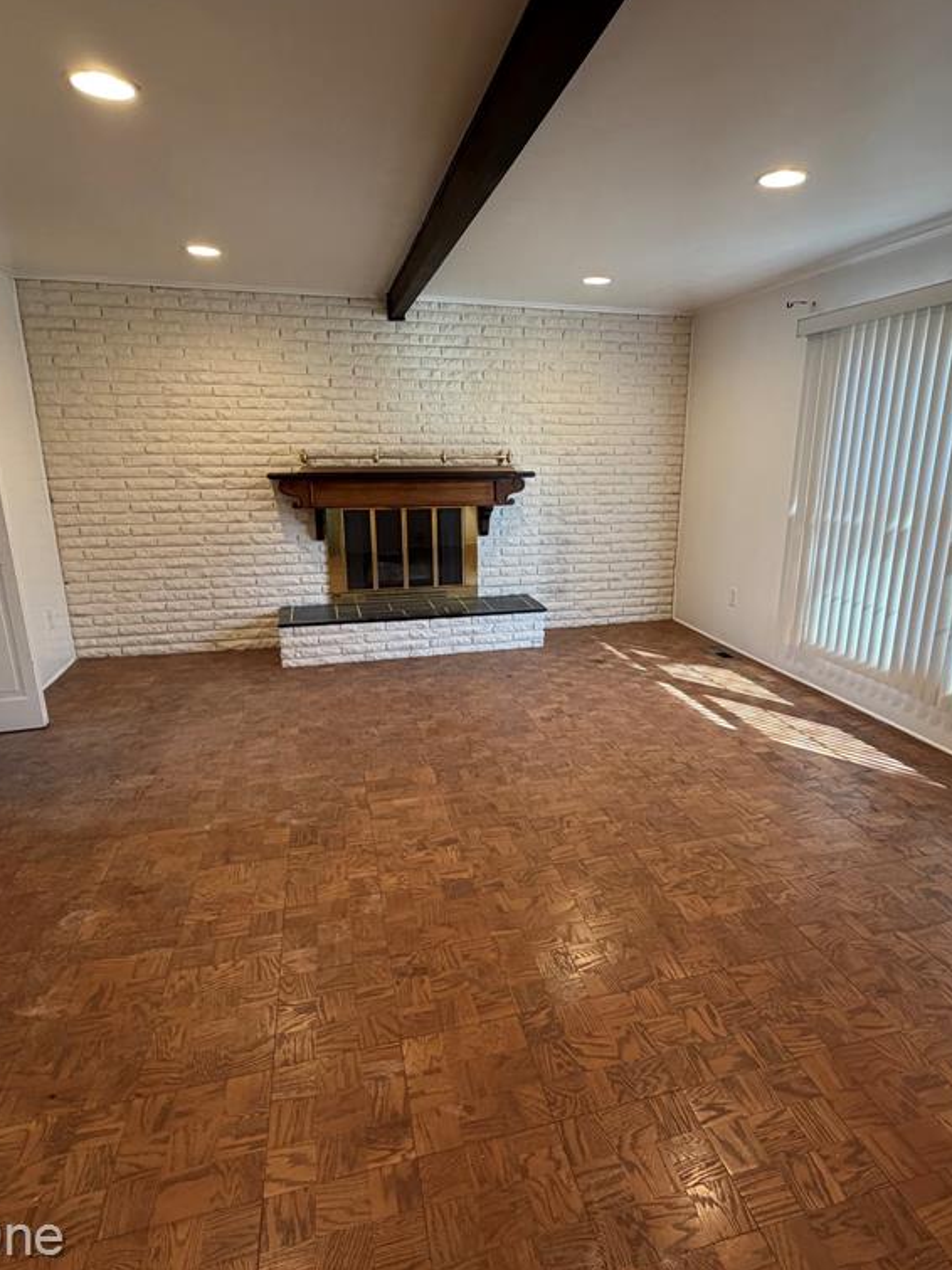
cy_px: 629
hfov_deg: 68.6
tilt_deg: -15.0
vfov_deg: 84.7
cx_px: 511
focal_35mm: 19
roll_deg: -0.2
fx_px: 697
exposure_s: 1/120
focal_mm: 2.22
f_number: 2.2
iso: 320
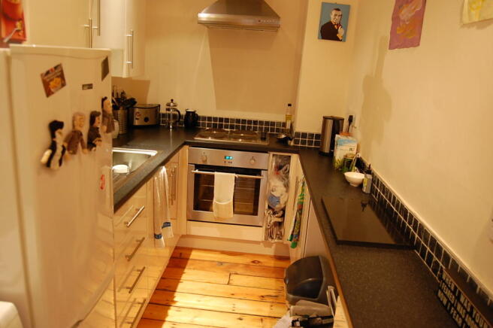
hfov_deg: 67.4
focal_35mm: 27
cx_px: 246
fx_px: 369
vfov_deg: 47.8
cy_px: 164
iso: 800
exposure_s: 1/13
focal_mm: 18
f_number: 3.5
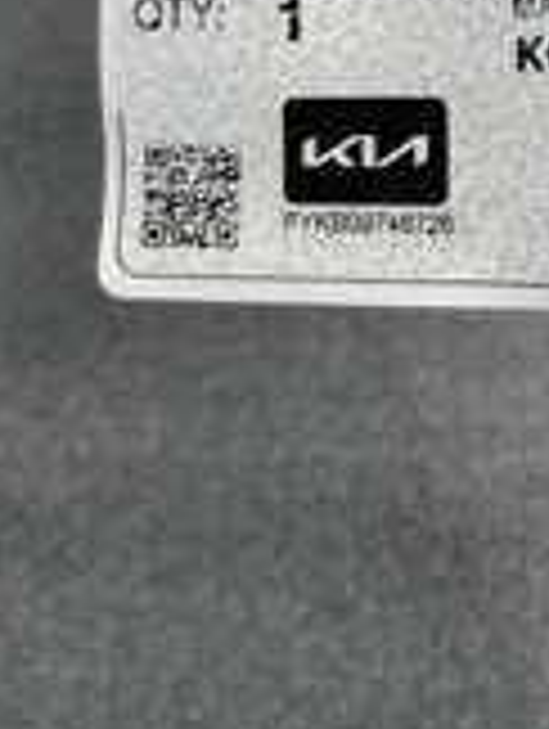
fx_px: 1624
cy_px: 0
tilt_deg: -71.2
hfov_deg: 18.1
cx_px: 688
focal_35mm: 77
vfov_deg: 24.2
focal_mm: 4.2
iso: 32
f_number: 1.6
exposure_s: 1/123
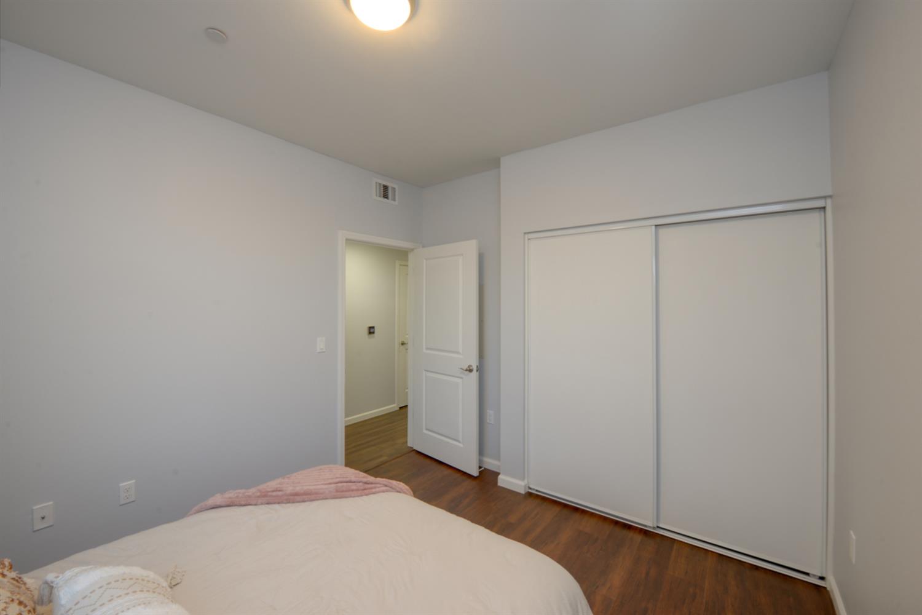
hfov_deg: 104.3
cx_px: 461
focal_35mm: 14
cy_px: 308
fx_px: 359
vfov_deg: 81.2
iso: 400
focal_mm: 14
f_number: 10
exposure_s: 1/5
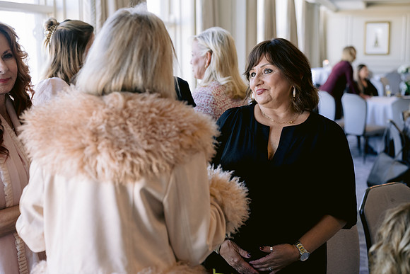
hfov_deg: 39.6
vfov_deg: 27.0
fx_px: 570
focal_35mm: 50
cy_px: 137
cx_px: 205
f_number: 3.2
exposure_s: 1/250
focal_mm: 50
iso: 800
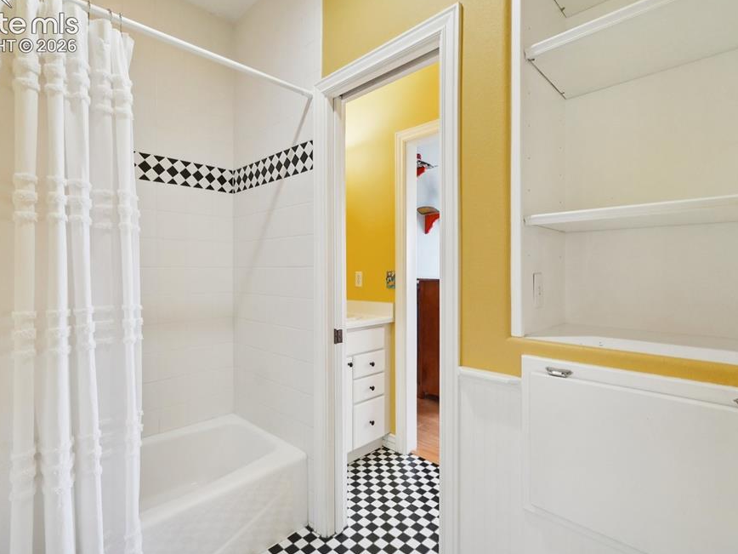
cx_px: 348
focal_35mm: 17
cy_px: 267
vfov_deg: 74.7
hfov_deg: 90.9
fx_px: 362
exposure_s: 1/15
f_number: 8
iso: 800
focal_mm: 10
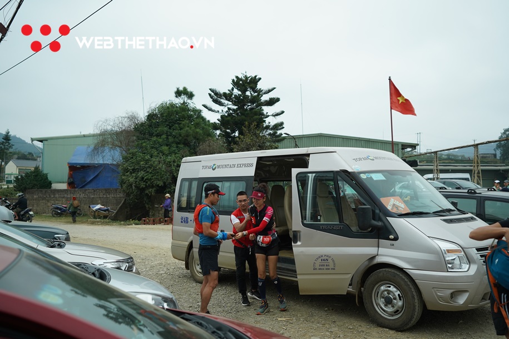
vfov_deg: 37.9
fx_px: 495
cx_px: 254
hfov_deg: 54.4
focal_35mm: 35
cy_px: 170
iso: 1000
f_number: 2.8
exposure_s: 1/800
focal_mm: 35
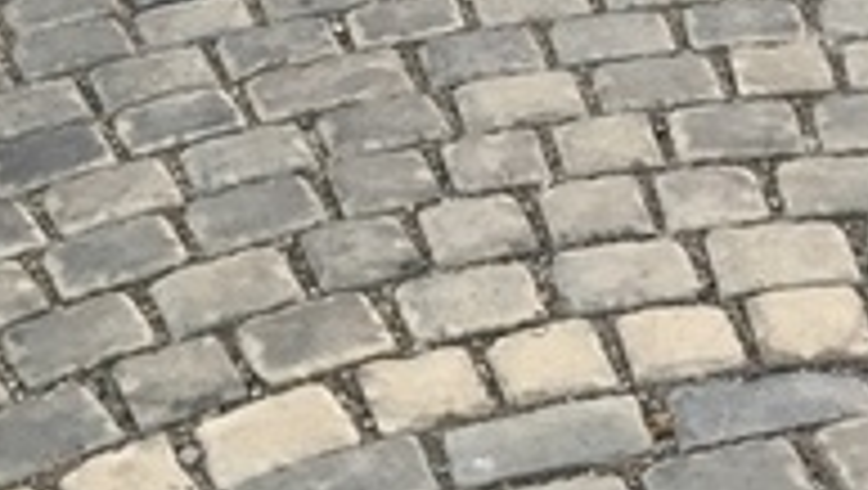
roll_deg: +6.0
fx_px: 2488
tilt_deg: -14.2
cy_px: -501
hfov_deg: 19.8
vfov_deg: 10.3
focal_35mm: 108
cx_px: 328
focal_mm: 4.15
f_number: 2.2
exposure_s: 1/33
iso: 100
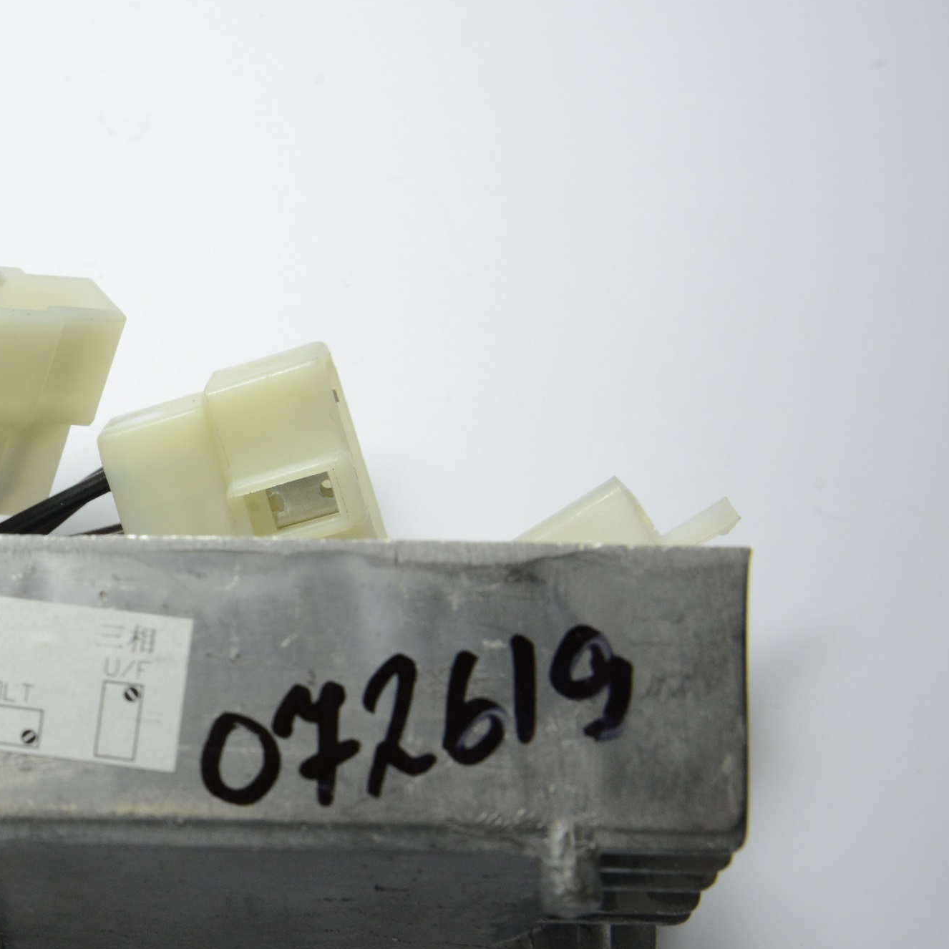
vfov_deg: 12.9
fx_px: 4187
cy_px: 611
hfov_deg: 12.7
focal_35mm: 135
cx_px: -112
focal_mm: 70
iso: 1000
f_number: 18
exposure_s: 1/30
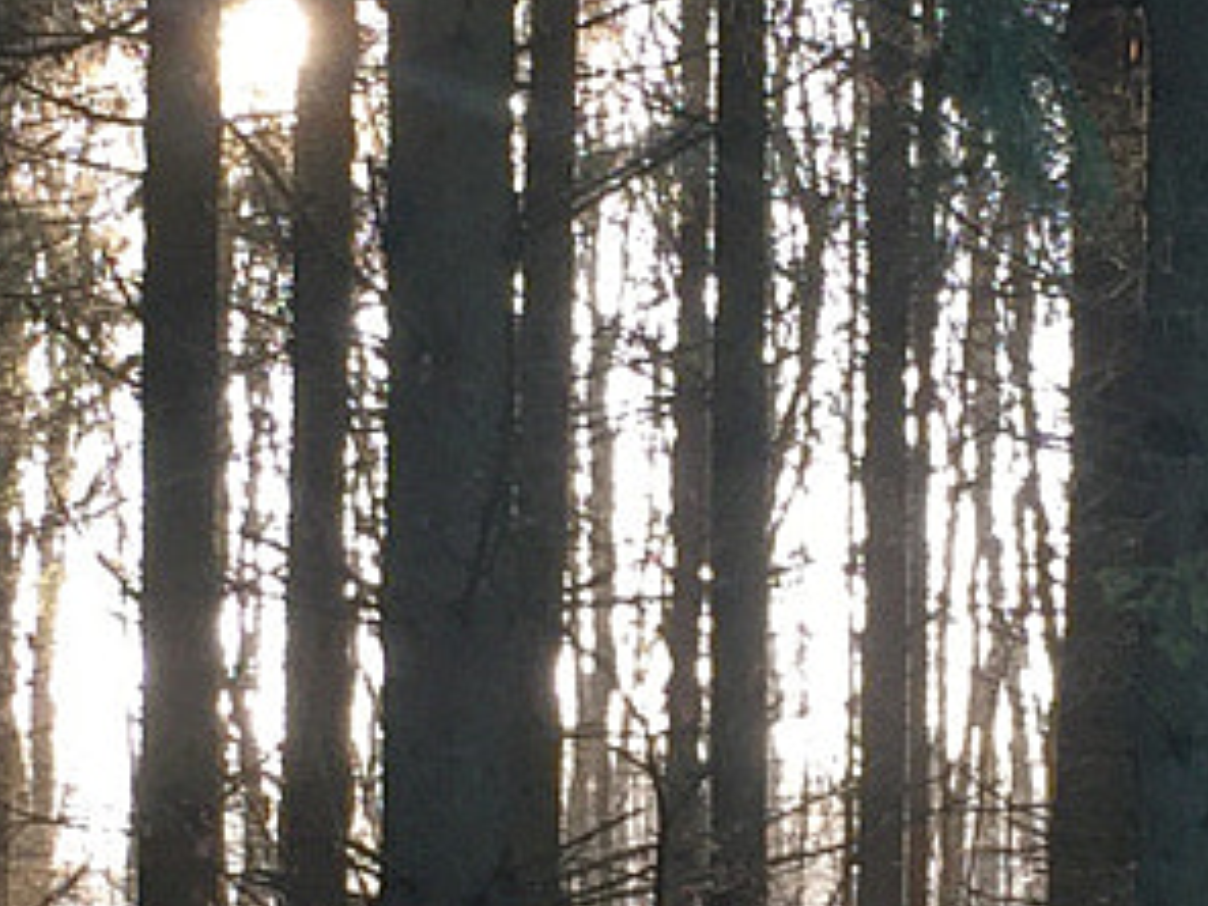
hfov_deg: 12.6
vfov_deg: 9.4
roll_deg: -0.8
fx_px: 5479
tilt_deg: +6.1
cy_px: 702
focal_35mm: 157
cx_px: 788
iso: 50
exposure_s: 1/100
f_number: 2.2
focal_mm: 4.15
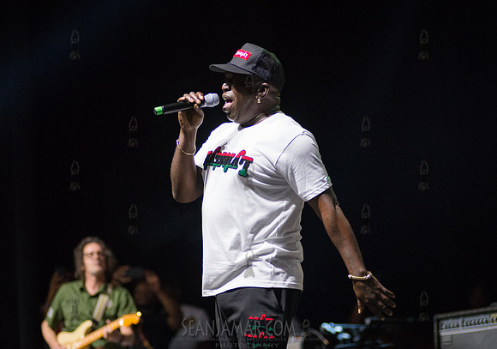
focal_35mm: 149
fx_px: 2091
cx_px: 223
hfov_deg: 13.6
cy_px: 188
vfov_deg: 9.5
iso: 4000
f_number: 2.8
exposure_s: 1/320
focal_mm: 125
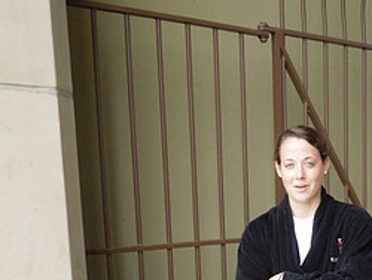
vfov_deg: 24.1
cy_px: 282
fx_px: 624
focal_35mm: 58
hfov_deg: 31.7
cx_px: 332
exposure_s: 1/125
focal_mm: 4.5
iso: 160
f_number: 3.3
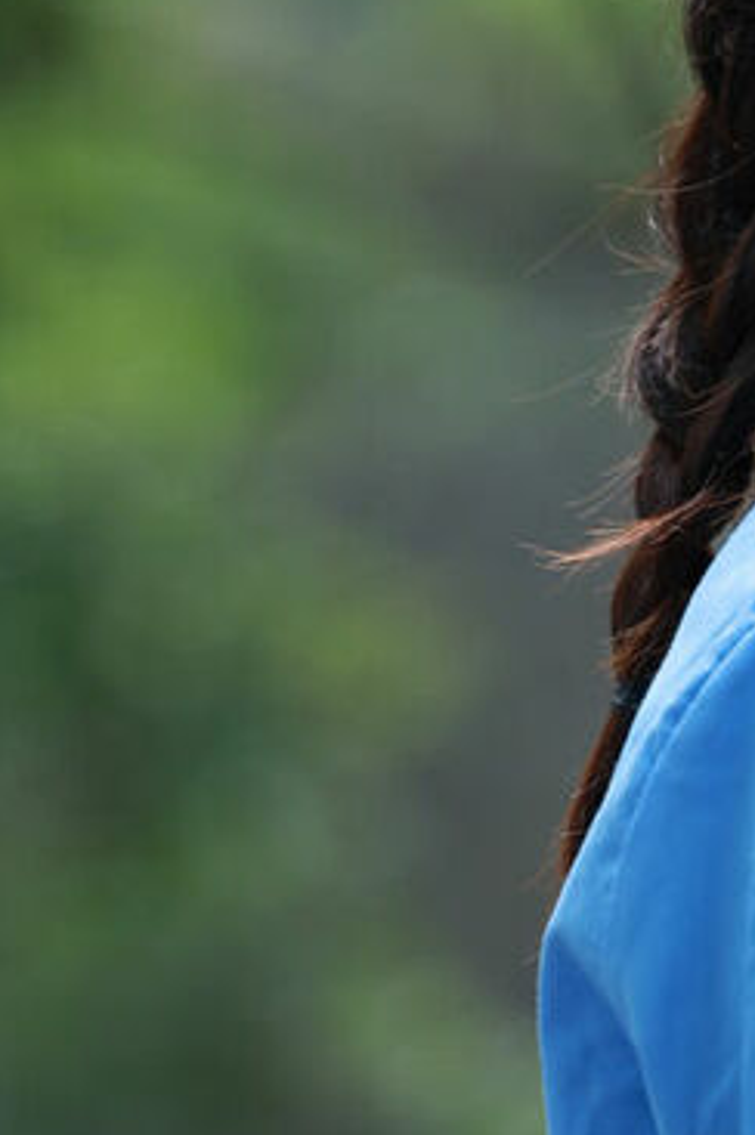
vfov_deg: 3.2
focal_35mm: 653
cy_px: -8
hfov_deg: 2.1
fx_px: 20580
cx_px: 1145
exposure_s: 1/200
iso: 100
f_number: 2.8
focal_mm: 153
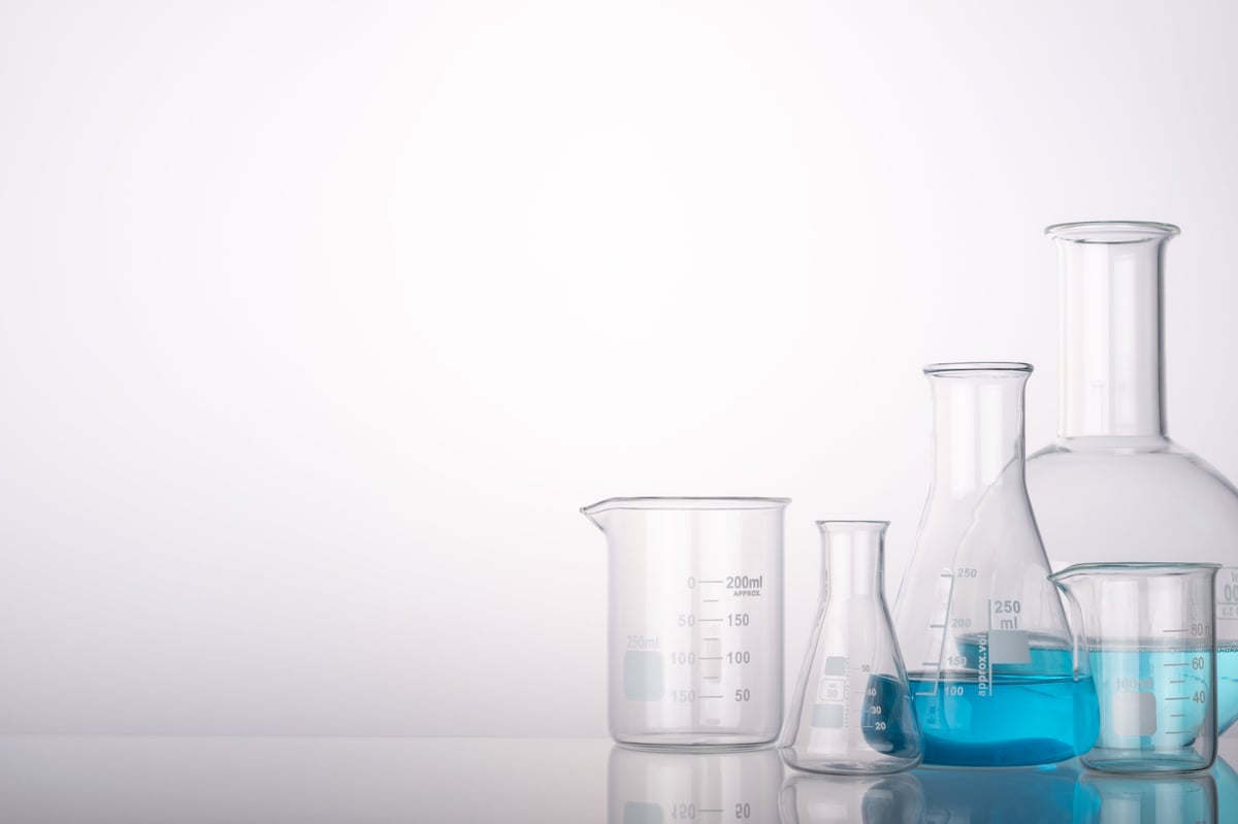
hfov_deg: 22.6
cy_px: 412
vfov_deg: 15.2
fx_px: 3094
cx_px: 619
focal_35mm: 90
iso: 100
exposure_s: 1/200
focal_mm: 60
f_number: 9
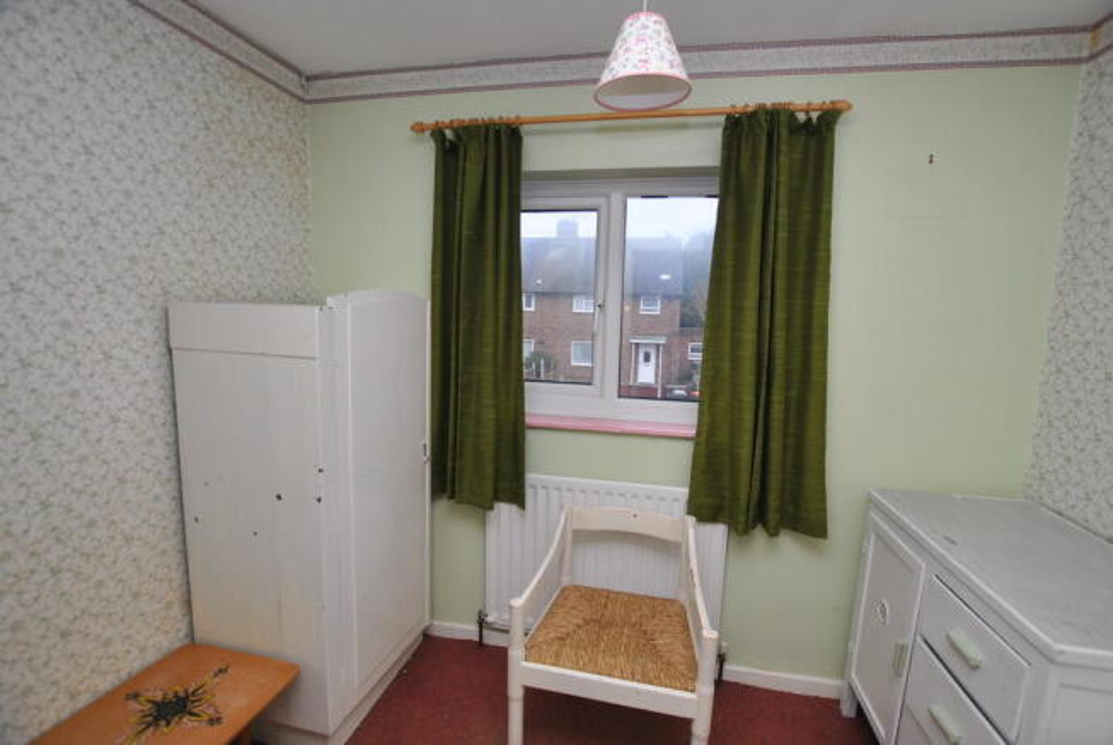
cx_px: 556
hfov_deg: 100.3
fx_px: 464
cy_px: 372
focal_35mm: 15
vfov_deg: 77.5
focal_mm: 10
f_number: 4
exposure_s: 1/60
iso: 200
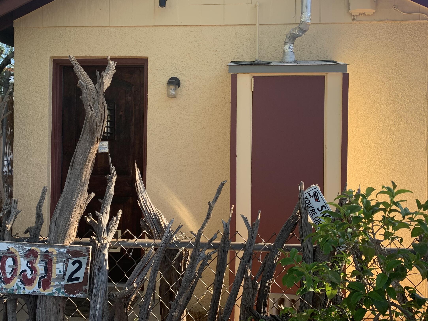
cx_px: 214
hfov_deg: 51.4
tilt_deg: -0.8
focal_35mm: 36
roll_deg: -0.8
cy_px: 140
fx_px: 445
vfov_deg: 39.6
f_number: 1.8
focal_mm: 4.25
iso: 25
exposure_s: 1/270
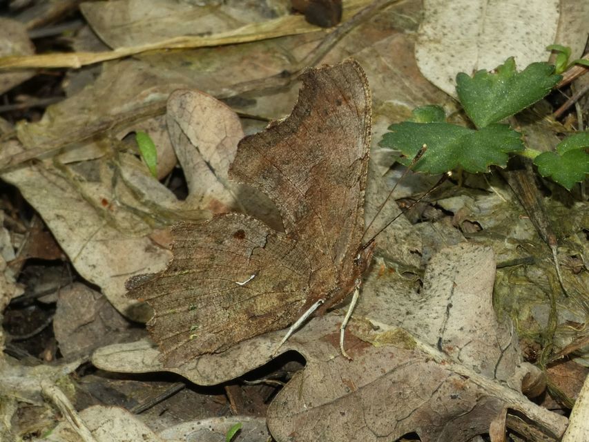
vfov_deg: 9.3
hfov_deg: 12.3
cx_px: 294
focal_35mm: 160
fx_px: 2723
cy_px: 221
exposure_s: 1/80
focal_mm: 28.8
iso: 80
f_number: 5.4
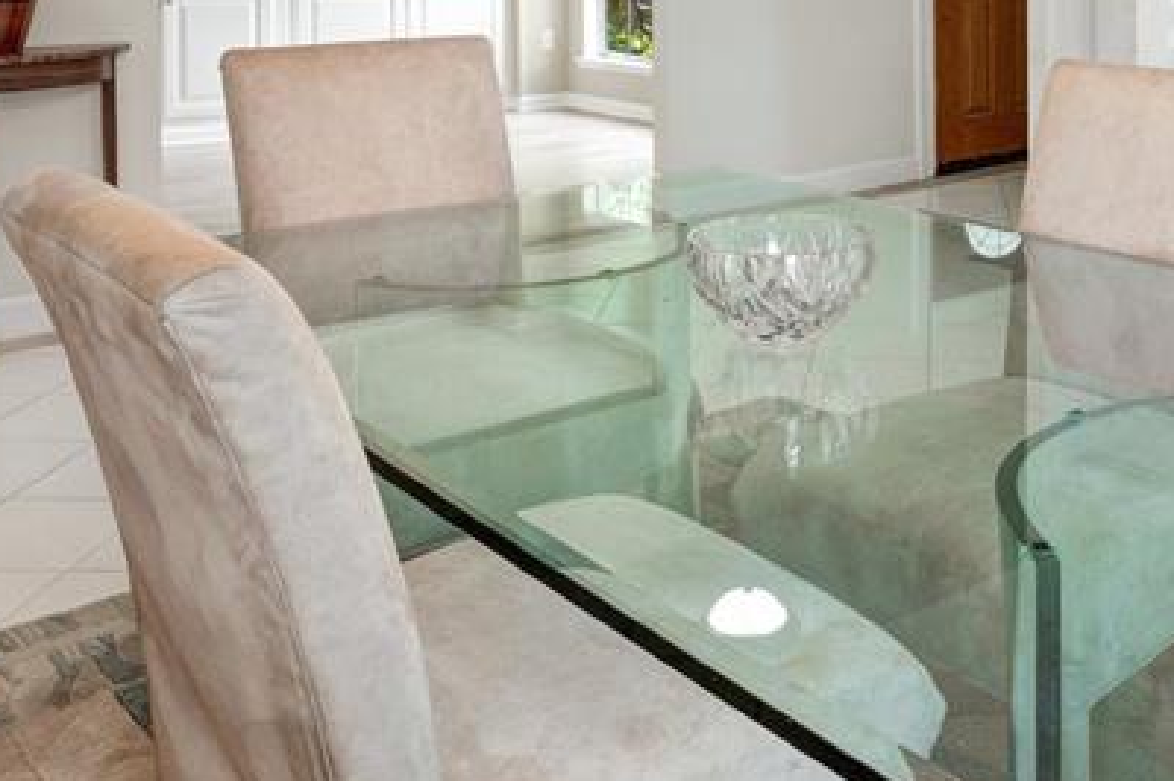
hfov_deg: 45.0
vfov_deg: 29.9
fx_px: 1336
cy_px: -35
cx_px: 945
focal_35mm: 41
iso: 500
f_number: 8
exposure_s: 1/40
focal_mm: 16
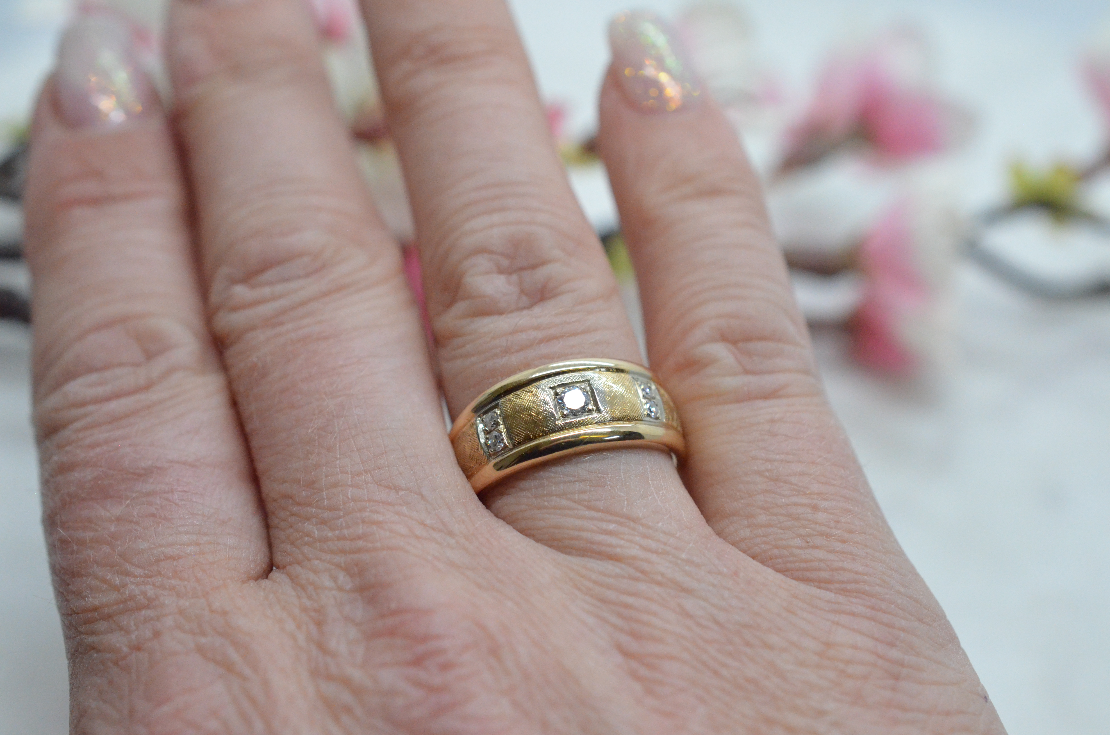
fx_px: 1846
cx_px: 555
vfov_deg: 22.5
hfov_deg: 33.5
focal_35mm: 60
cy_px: 368
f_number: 6.3
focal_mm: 40
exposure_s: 1/1250
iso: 4000
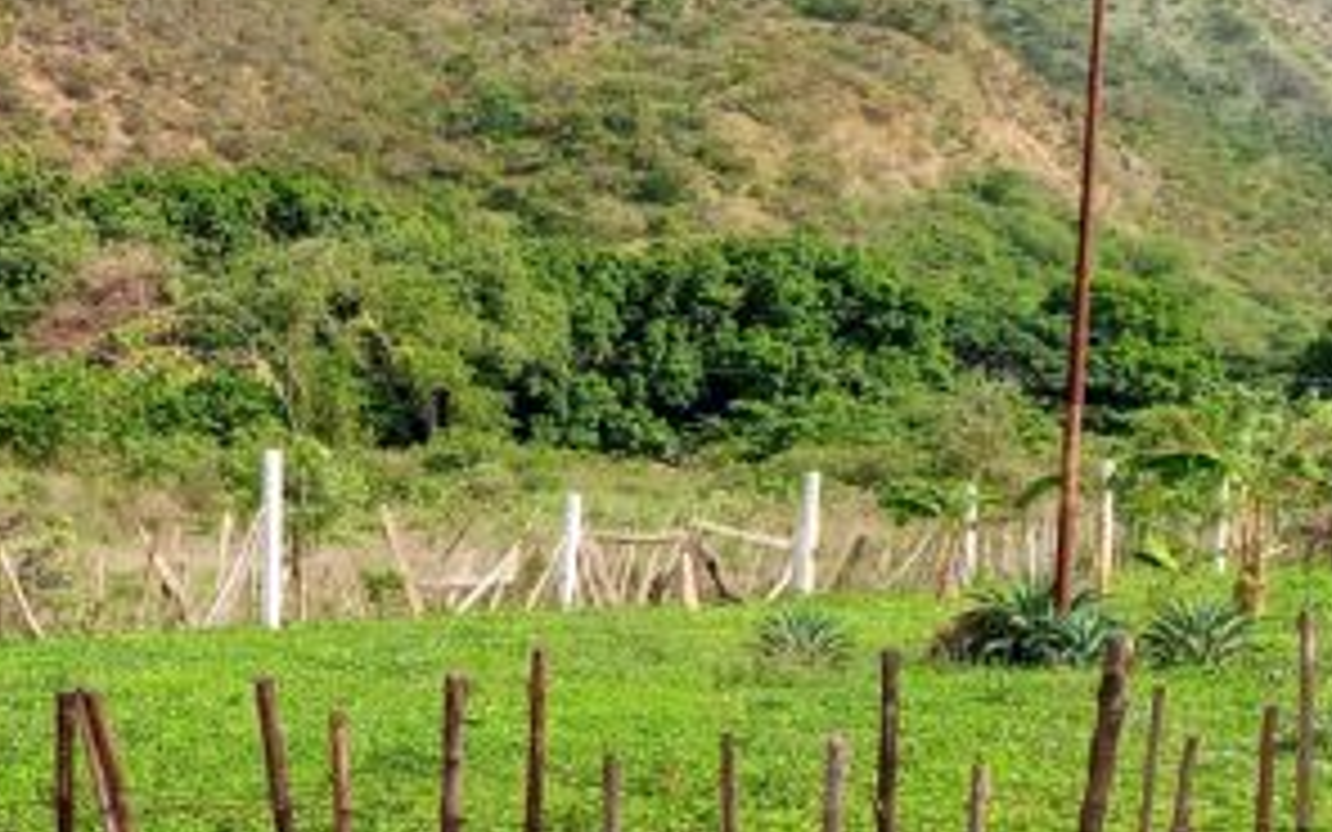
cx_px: 216
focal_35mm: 66
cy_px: 603
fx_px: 2396
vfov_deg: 19.6
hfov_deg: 30.1
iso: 103
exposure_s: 1/510
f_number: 1.6
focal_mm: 4.09
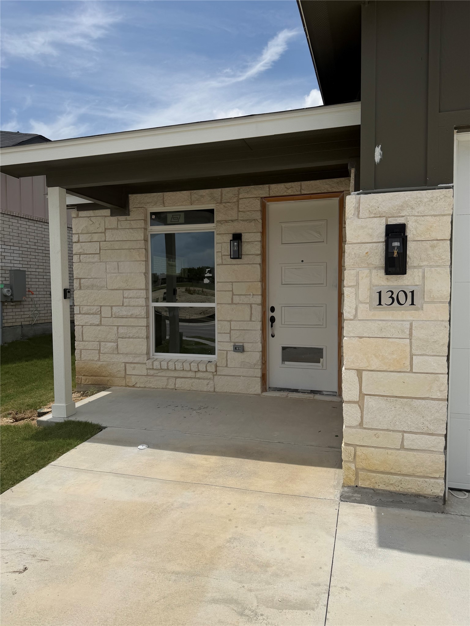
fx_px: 434
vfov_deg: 71.6
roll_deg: +0.1
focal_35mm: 24
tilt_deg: -2.4
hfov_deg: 56.8
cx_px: 235
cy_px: 313
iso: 80
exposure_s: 1/10309
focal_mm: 6.76
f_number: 1.78
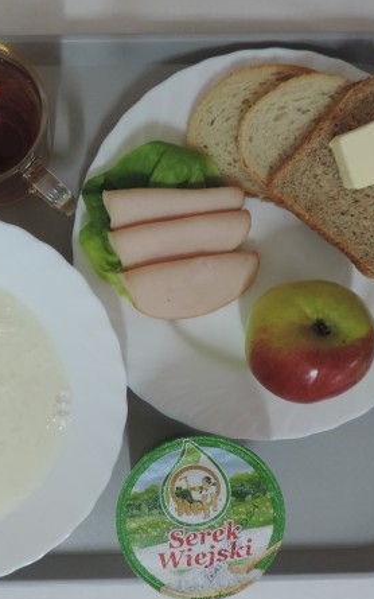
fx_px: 571
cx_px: 91
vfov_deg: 55.3
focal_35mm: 35
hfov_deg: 35.4
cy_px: 304
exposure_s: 1/25
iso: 400
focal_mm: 4.3
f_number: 3
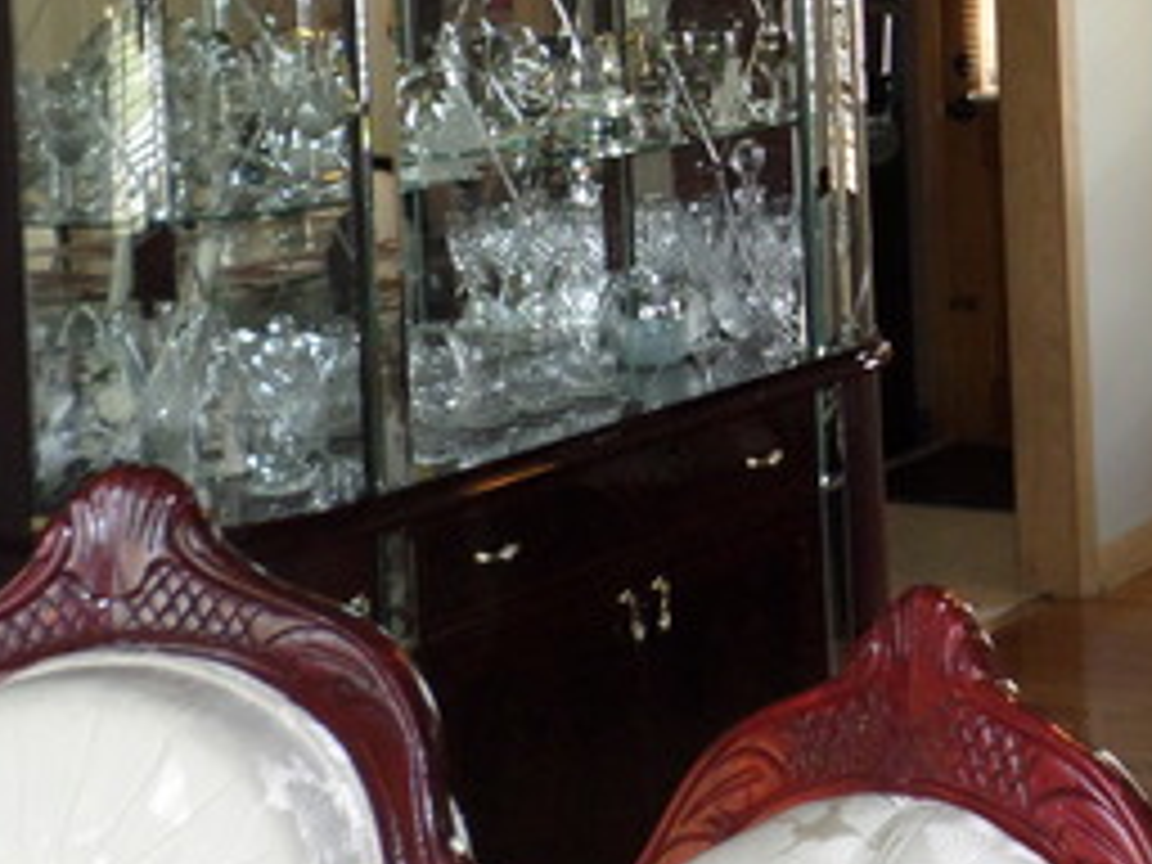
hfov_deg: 24.2
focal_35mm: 75
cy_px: -122
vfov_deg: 18.8
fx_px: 2496
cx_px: 1274
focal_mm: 5.5
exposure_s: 1/30
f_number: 2.7
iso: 240
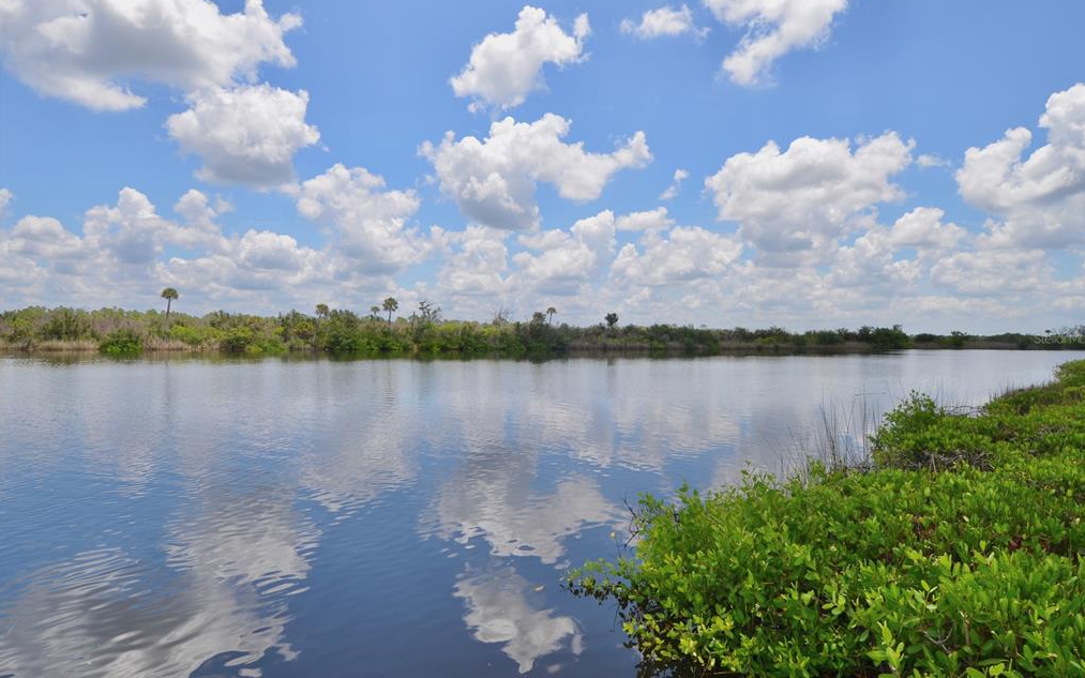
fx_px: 1094
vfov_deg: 34.4
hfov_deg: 52.8
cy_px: 338
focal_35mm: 37
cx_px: 546
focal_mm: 24
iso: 100
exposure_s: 1/320
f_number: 9
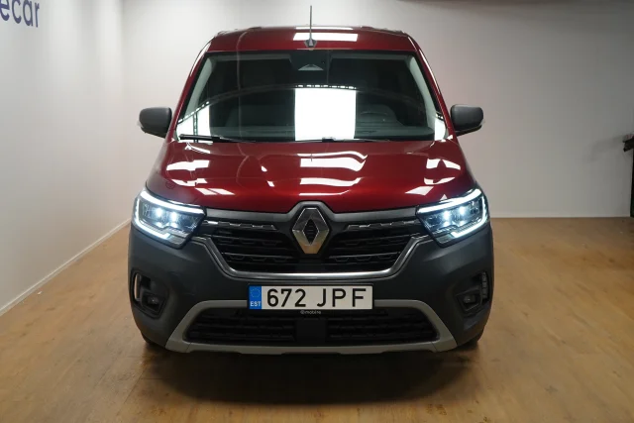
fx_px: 757
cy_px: 212
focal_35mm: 43
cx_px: 317
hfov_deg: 45.4
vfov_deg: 31.2
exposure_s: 1/80
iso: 1000
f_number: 4
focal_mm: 29
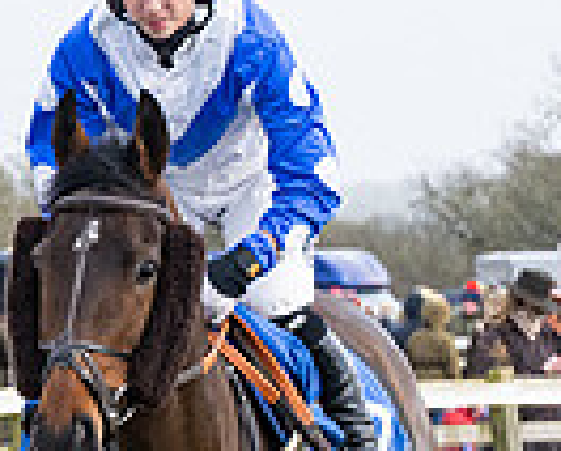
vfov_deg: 2.2
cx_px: 172
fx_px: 11507
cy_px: 523
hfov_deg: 2.8
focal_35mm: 692
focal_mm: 96
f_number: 5
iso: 800
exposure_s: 1/1600
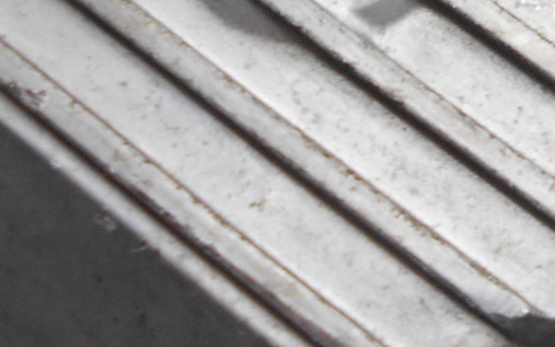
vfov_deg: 14.6
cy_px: -51
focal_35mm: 87
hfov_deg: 22.7
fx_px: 1316
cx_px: 578
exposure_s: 1/30
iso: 110
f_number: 3.2
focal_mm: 4.6
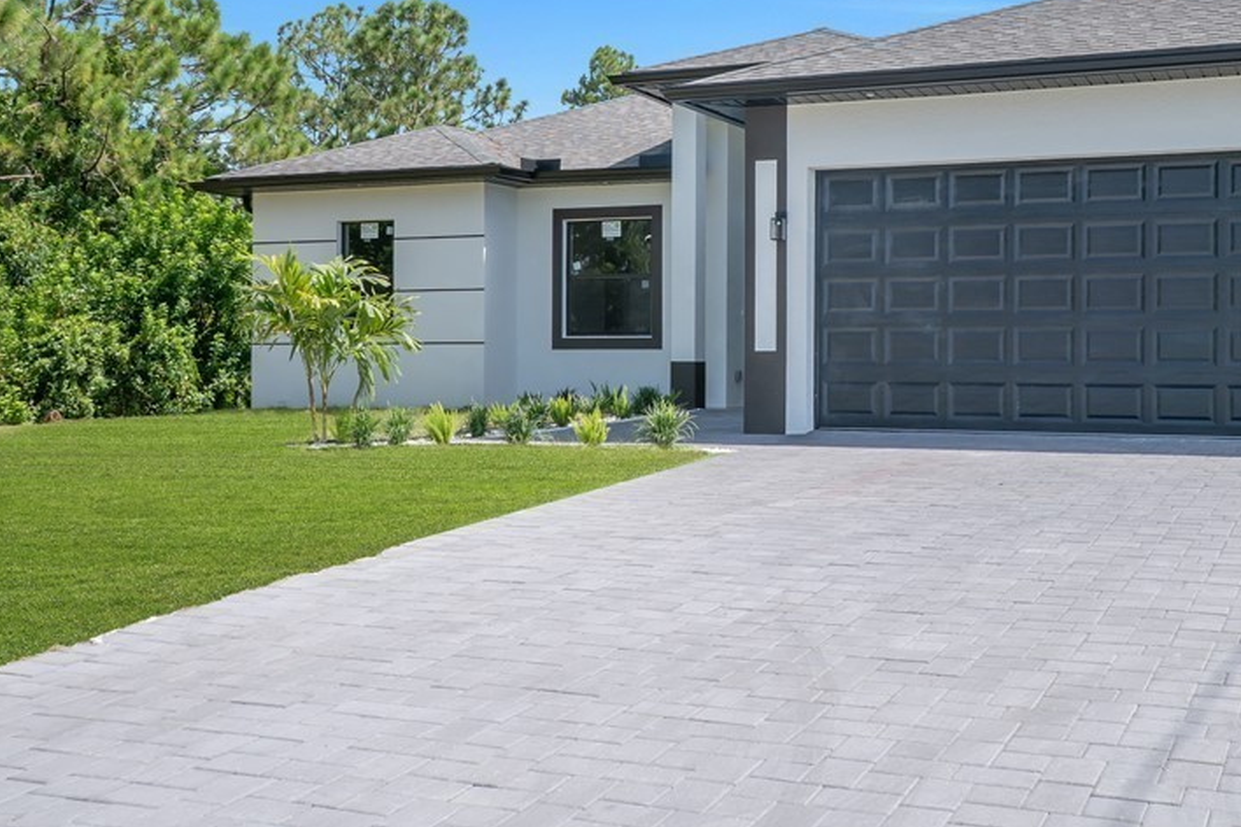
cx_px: 720
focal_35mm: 46
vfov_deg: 28.8
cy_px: 215
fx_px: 1586
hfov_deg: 42.6
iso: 100
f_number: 8
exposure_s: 1/250
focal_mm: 20
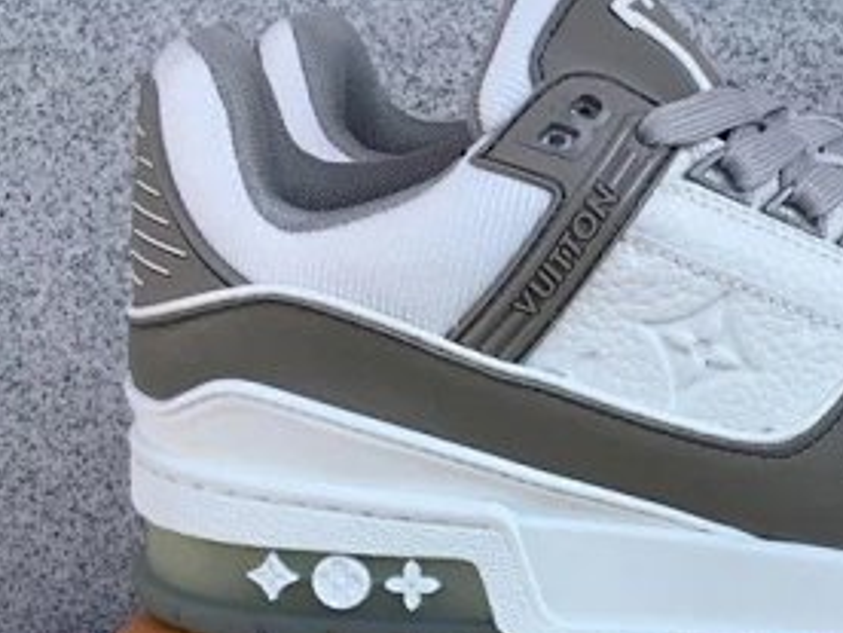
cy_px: 581
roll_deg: -0.4
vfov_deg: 20.0
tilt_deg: -18.7
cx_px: 767
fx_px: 1753
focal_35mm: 72
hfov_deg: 26.1
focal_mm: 3.3
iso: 25
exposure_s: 1/491
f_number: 2.4
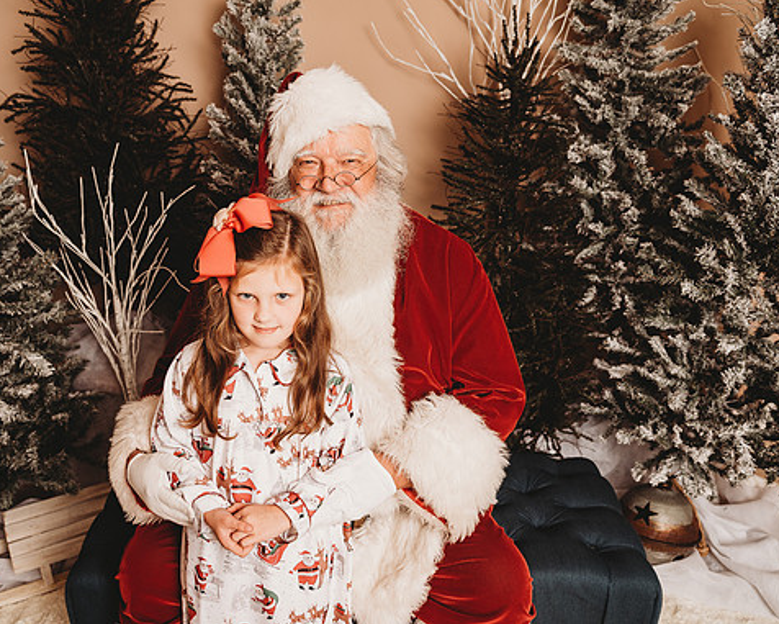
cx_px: 345
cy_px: 312
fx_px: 738
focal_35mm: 32
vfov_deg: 45.8
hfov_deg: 55.5
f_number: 4
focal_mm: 28
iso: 100
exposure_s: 1/160
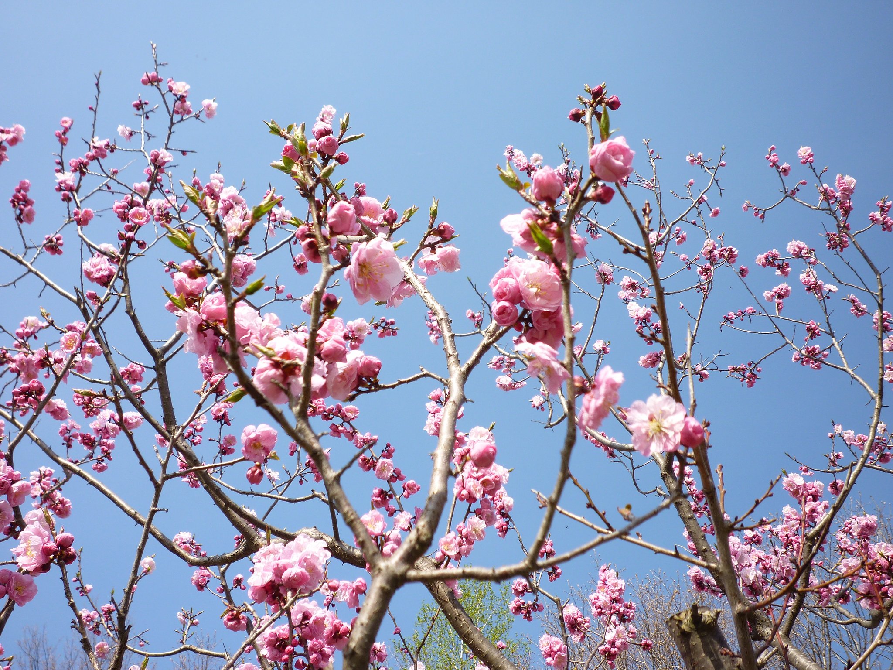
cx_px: 446
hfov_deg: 51.4
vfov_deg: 39.7
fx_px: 929
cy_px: 335
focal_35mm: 36
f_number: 3.8
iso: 80
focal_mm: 6.3
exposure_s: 1/400
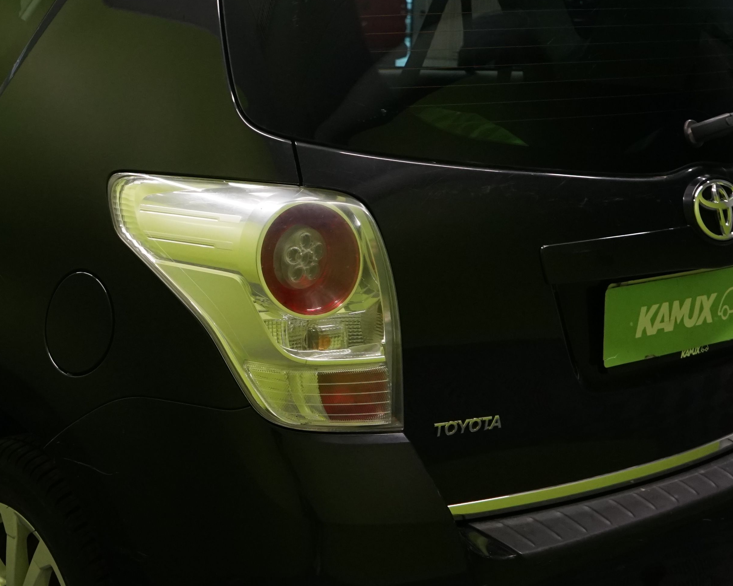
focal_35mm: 65
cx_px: 183
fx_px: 1410
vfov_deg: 23.5
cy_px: 339
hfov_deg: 28.7
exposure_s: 1/30
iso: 1600
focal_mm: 28
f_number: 6.3
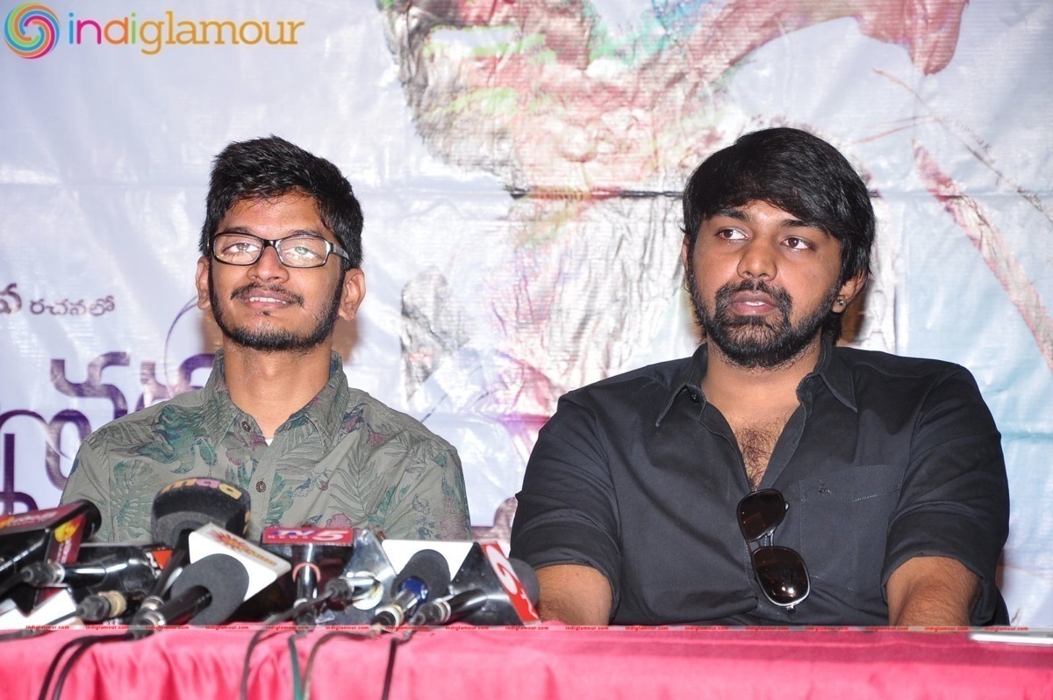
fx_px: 4601
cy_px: 350
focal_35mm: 158
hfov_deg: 13.1
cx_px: 526
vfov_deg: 8.7
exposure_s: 1/125
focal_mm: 105
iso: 500
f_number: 7.1
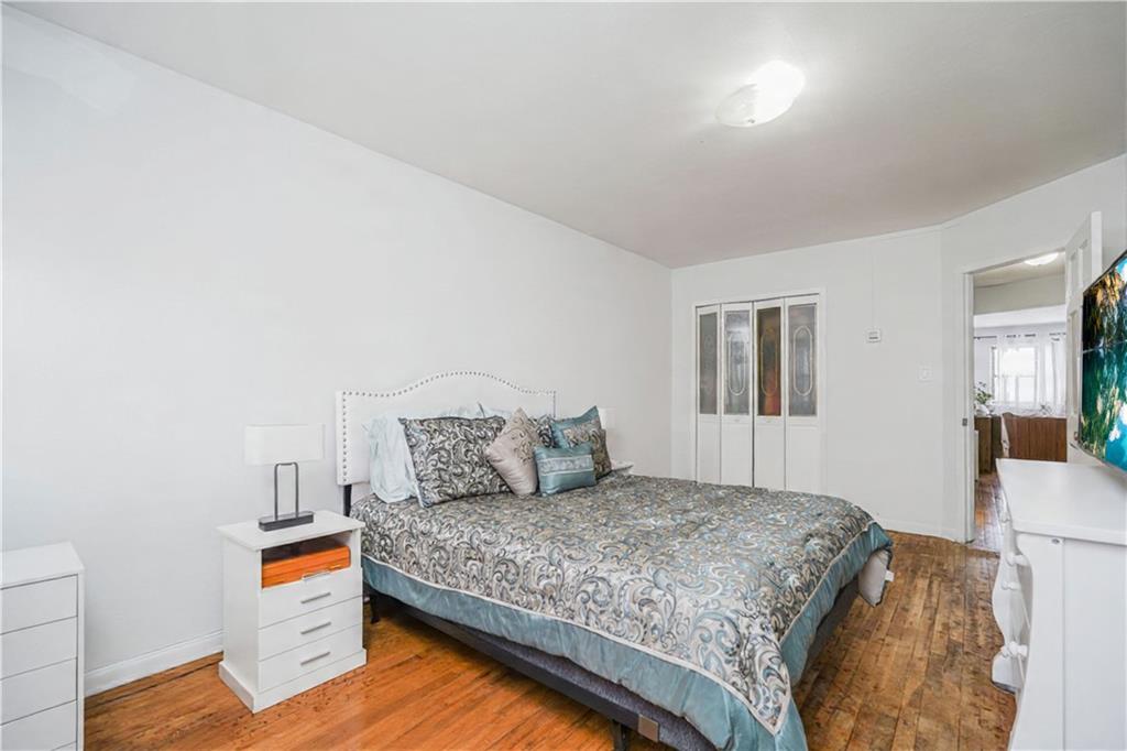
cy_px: 376
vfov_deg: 73.7
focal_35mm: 16
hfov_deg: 96.8
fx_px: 501
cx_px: 564
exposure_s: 1/25
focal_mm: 16
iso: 64
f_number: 4
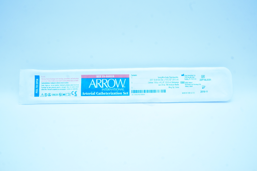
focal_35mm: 27
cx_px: 128
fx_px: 193
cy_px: 86
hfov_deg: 67.4
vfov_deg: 47.8
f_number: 13
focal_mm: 18
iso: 400
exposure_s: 1/13
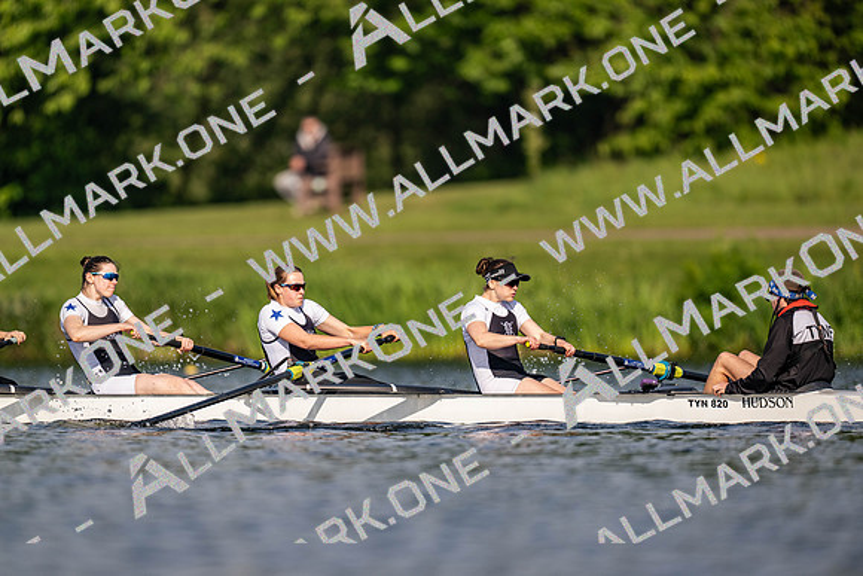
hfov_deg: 3.4
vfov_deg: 2.3
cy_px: 288
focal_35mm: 600
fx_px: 14386
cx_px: 432
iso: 250
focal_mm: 600
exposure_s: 1/2500
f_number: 4
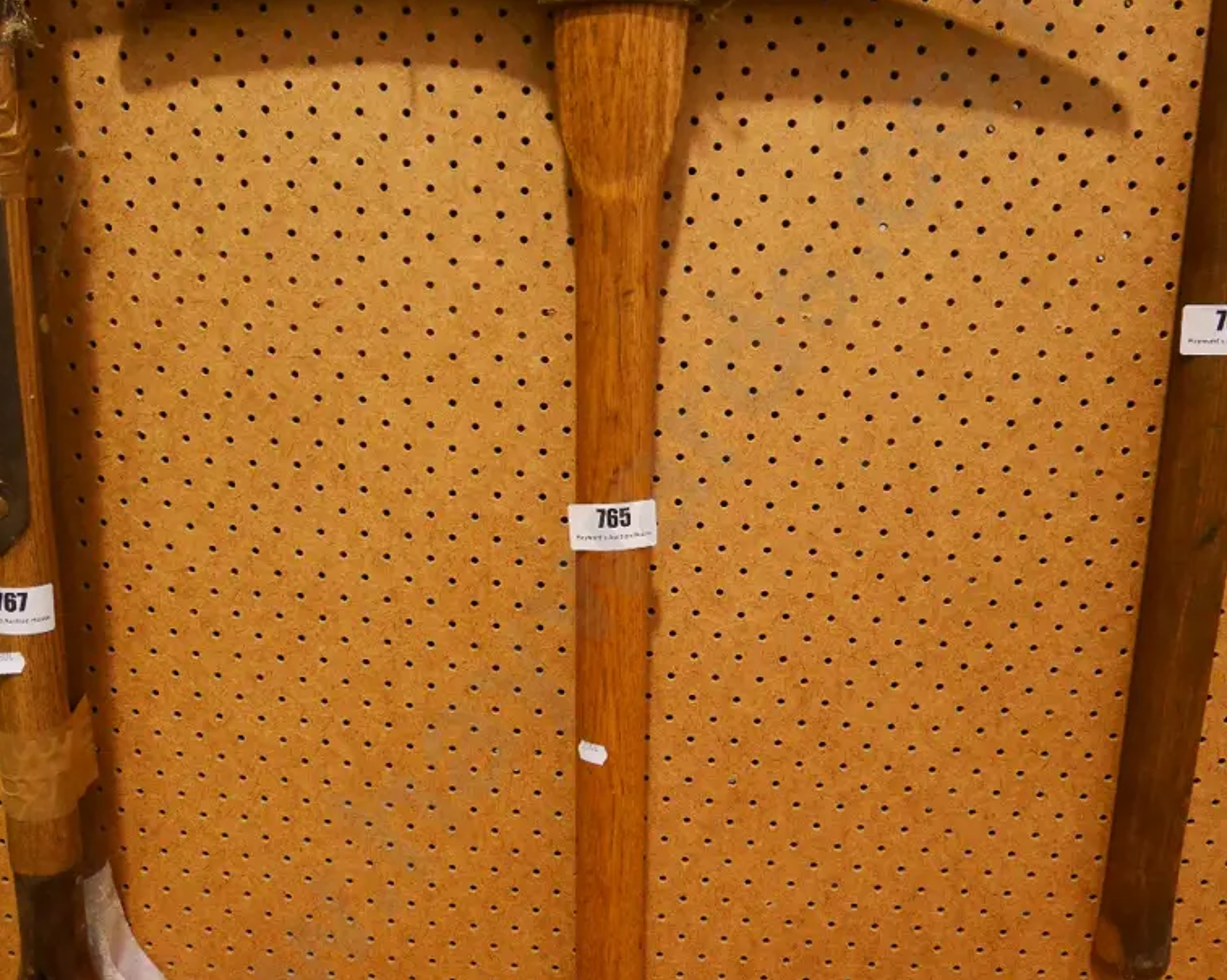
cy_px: 554
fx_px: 1343
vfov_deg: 40.0
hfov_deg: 49.1
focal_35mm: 37
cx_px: 612
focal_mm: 14
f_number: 3.7
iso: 3200
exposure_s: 1/125
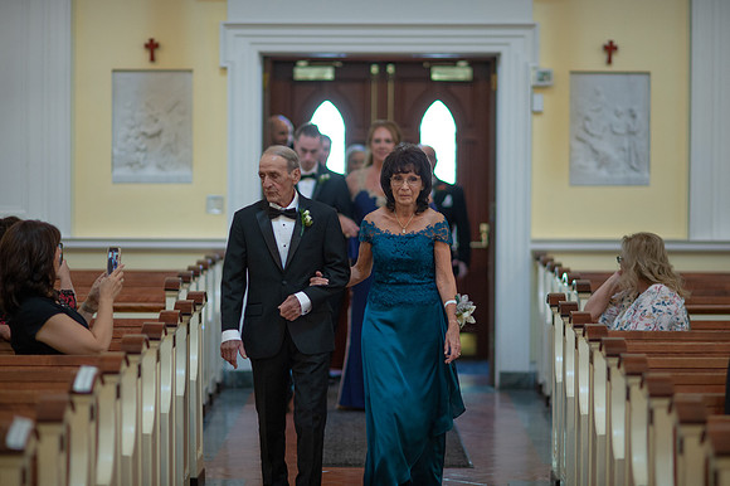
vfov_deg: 10.1
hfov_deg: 15.2
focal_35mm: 135
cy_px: 243
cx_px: 365
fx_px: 2736
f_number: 2
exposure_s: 1/250
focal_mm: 135
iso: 1600
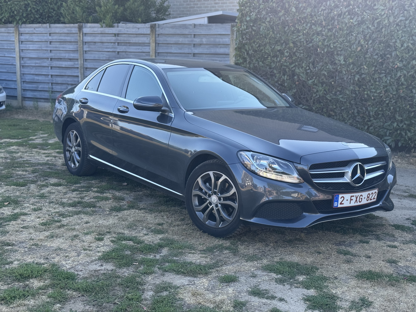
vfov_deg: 30.3
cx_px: 208
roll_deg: -1.0
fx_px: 577
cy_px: 156
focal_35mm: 48
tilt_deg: -9.0
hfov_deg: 39.7
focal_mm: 6.76
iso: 64
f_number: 1.78
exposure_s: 1/672
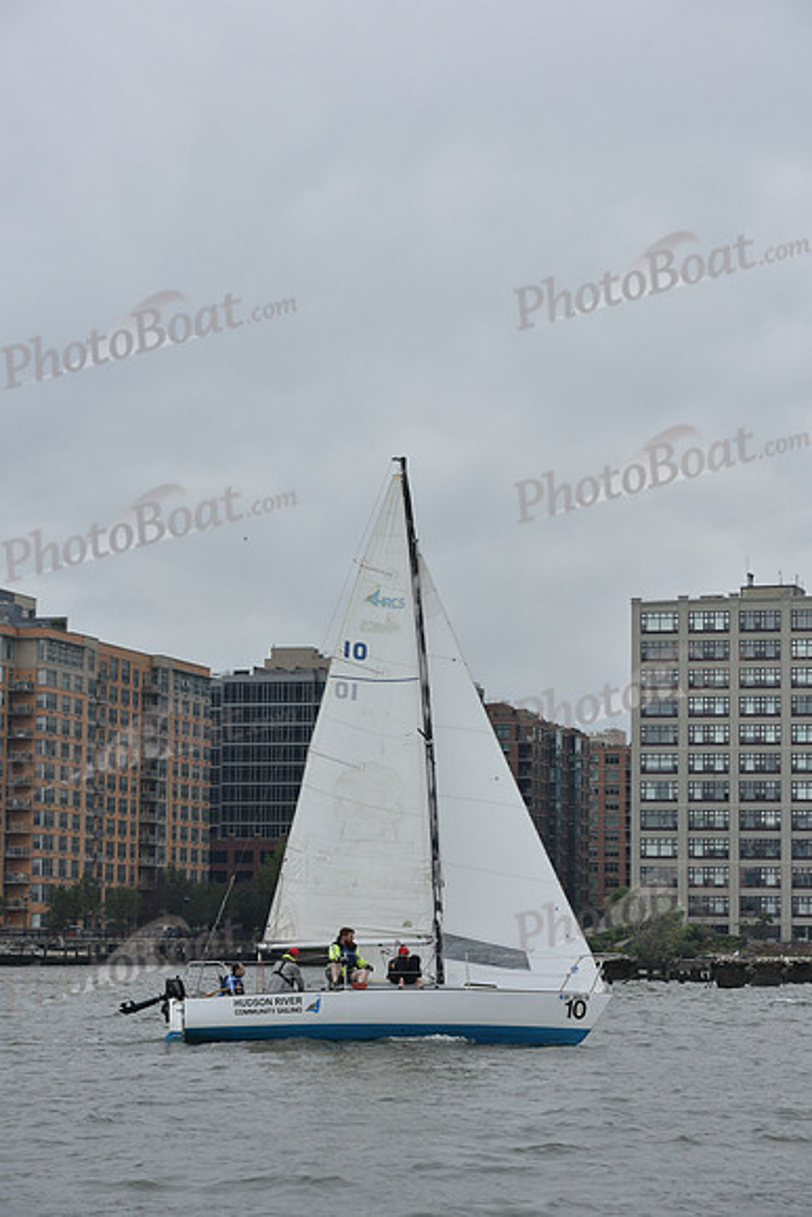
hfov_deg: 14.4
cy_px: 608
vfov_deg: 21.5
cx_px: 406
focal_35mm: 95
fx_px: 3212
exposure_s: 1/800
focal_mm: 95
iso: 400
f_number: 7.1
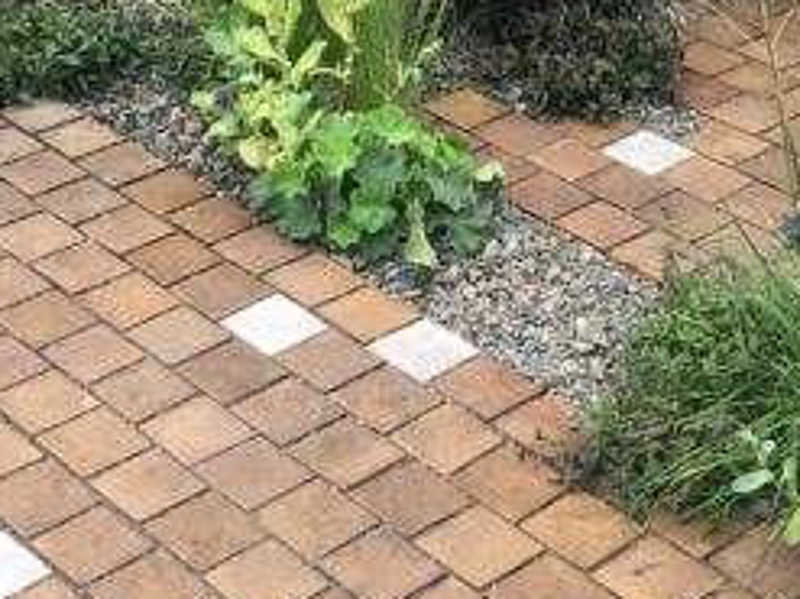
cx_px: 298
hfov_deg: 20.8
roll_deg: +0.2
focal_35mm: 94
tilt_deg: -18.3
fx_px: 2171
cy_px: -149
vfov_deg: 15.1
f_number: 2.2
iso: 25
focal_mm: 4.15
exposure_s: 1/260
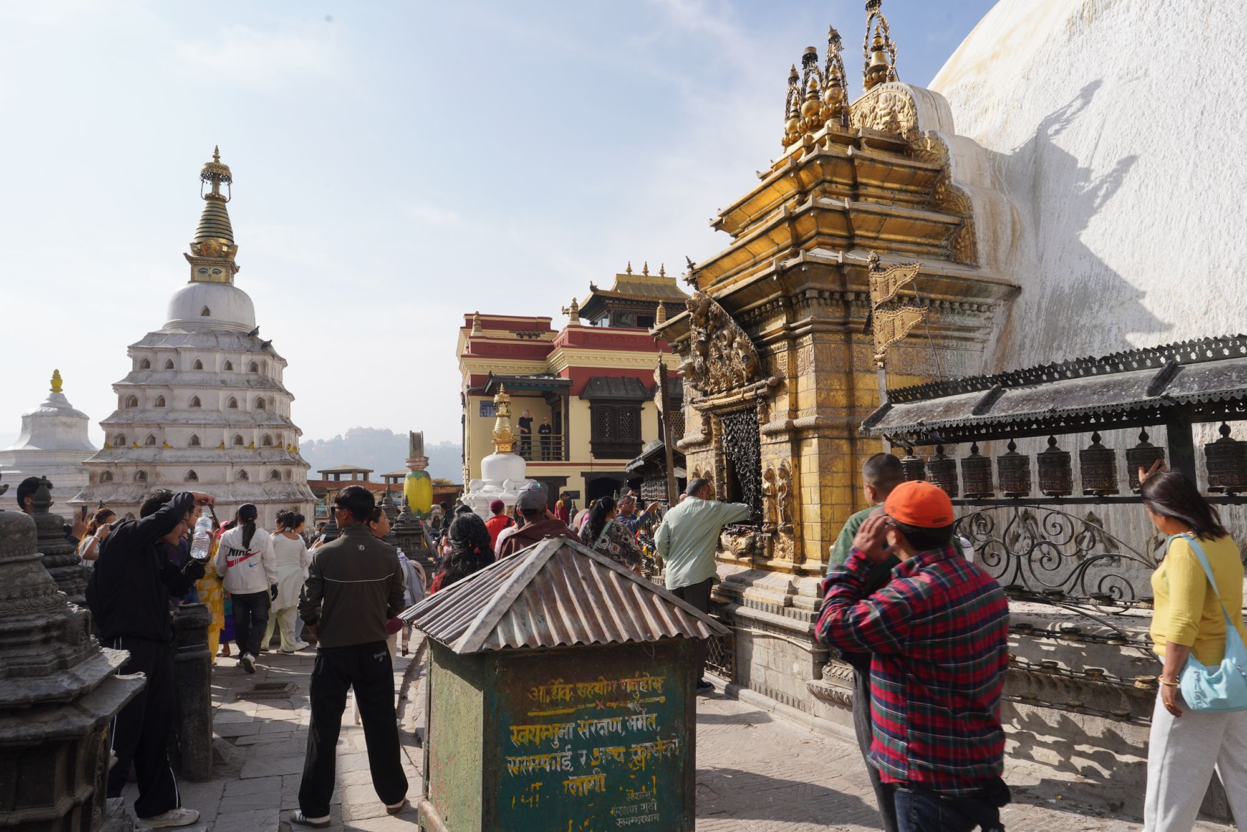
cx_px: 624
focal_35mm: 24
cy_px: 416
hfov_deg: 73.7
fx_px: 831
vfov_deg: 53.1
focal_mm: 24
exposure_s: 1/100
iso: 100
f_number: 16
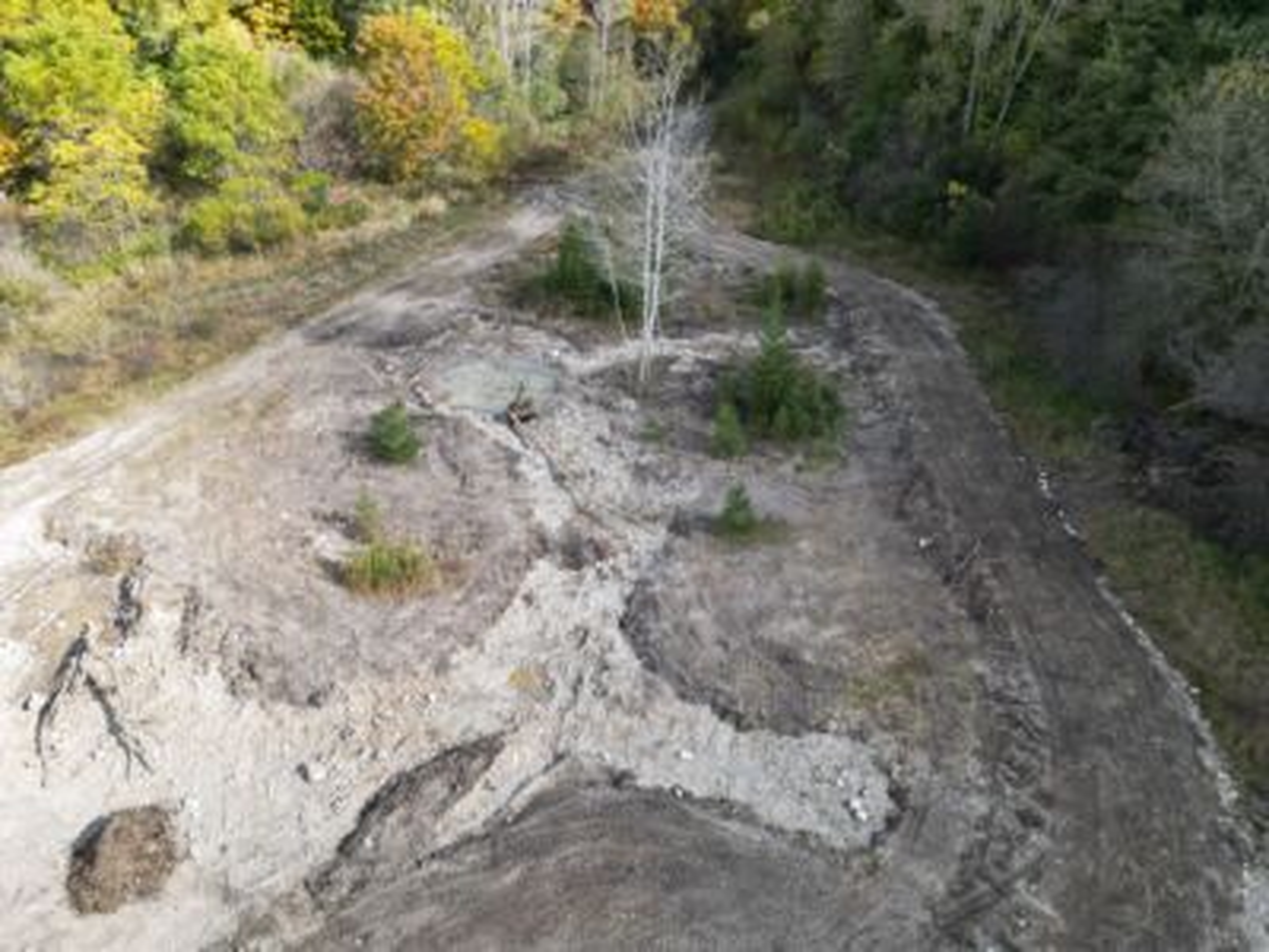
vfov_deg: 56.8
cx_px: 634
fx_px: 880
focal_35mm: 24
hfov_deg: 71.6
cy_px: 476
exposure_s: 1/725
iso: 130
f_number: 1.7
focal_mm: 6.72
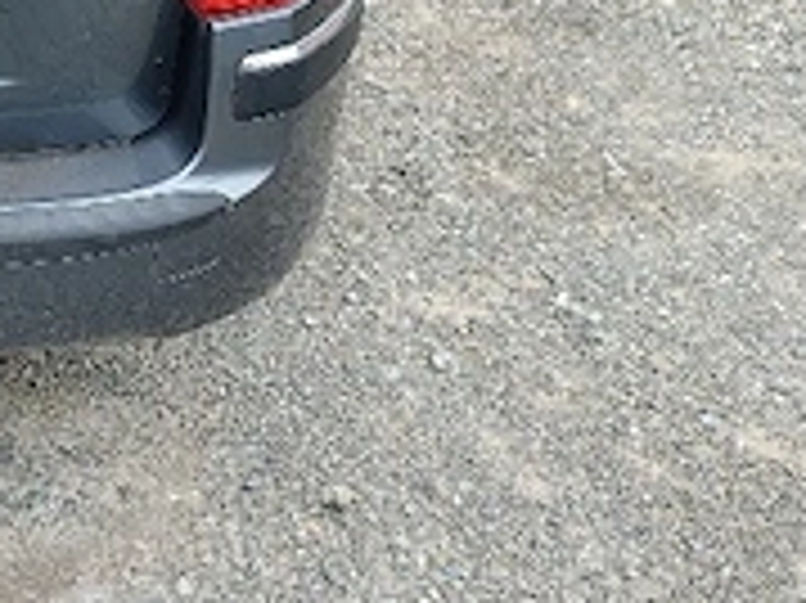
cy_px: -76
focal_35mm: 77
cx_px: -297
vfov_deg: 18.3
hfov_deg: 22.2
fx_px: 1792
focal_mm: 6.57
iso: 100
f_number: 1.6
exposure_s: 1/357
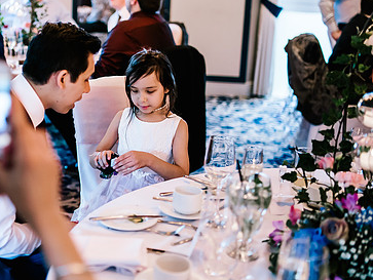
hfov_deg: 34.2
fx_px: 593
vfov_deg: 26.5
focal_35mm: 55
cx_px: 94
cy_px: 110
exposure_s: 1/500
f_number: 1.4
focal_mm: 35
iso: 1000
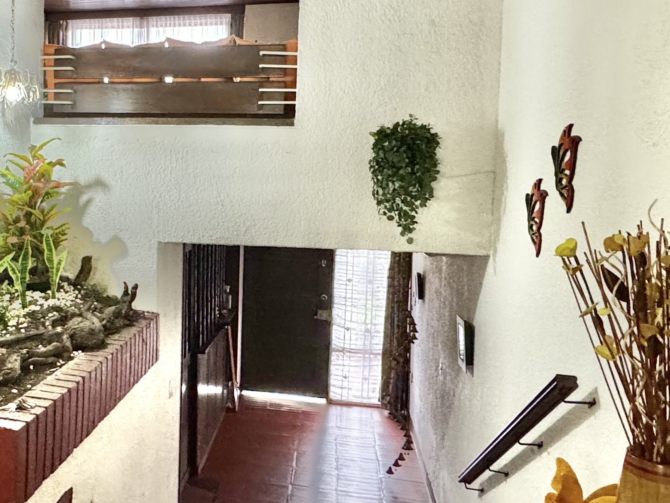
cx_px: 165
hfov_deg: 50.4
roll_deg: -0.7
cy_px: 217
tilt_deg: -3.0
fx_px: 677
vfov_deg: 40.6
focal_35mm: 35
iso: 500
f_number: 2.2
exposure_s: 1/60
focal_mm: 2.22
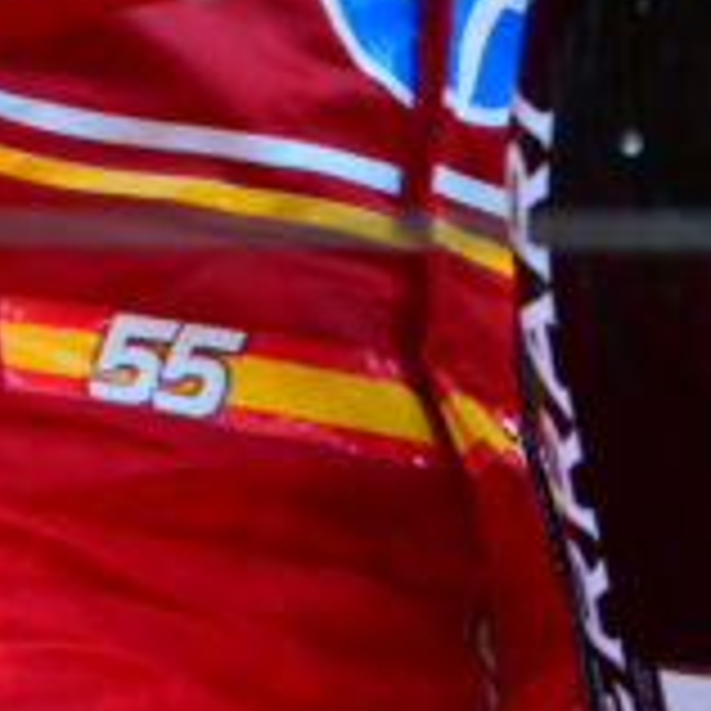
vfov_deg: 0.8
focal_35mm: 2201
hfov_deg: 0.8
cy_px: -731
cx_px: 248
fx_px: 51147
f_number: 2.8
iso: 800
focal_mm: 400
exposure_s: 1/800
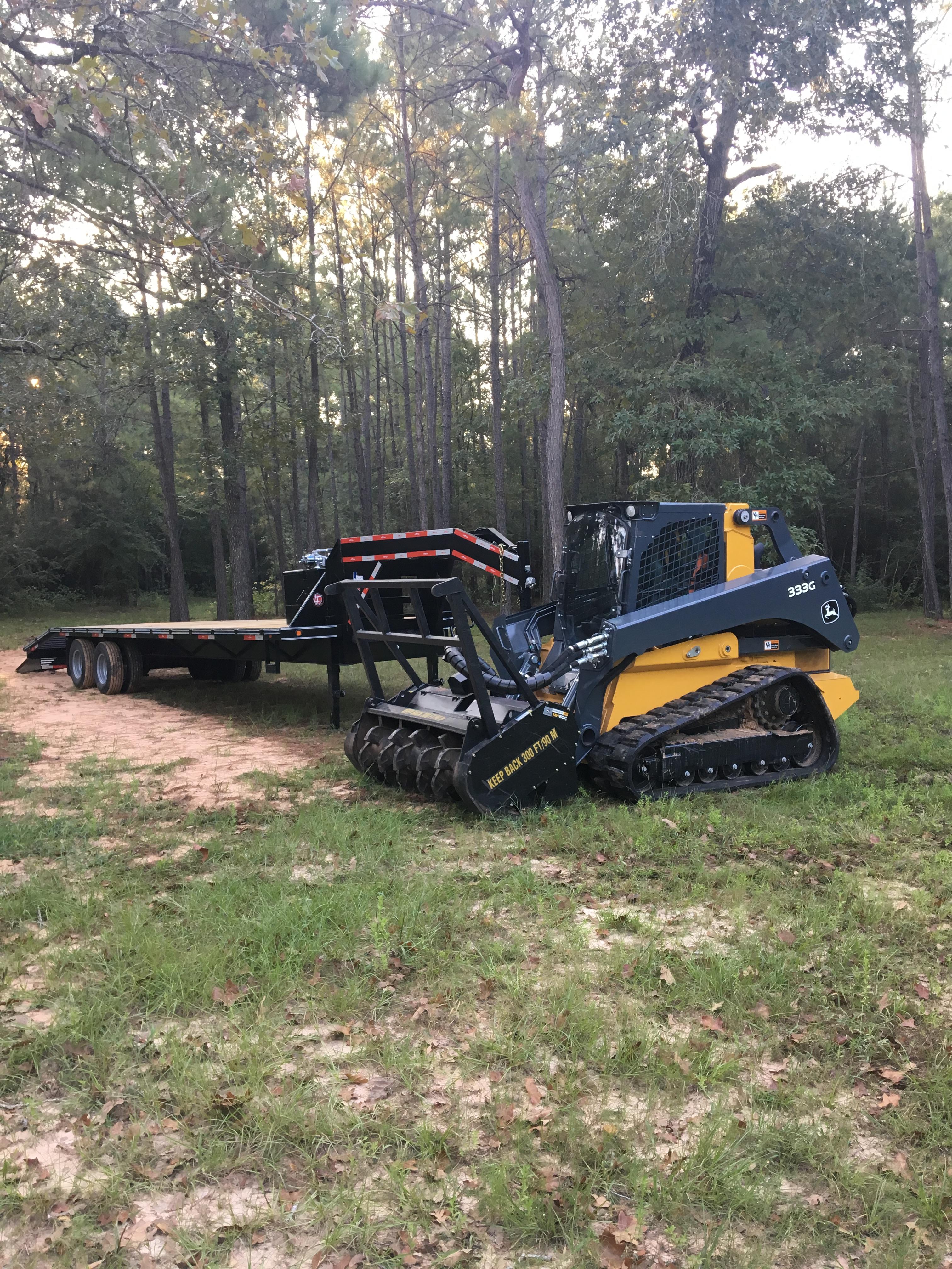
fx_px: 1063
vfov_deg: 61.7
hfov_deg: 48.2
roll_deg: +3.5
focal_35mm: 29
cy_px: 634
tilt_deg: -1.3
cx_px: 476
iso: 25
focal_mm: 4.15
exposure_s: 1/30
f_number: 2.2
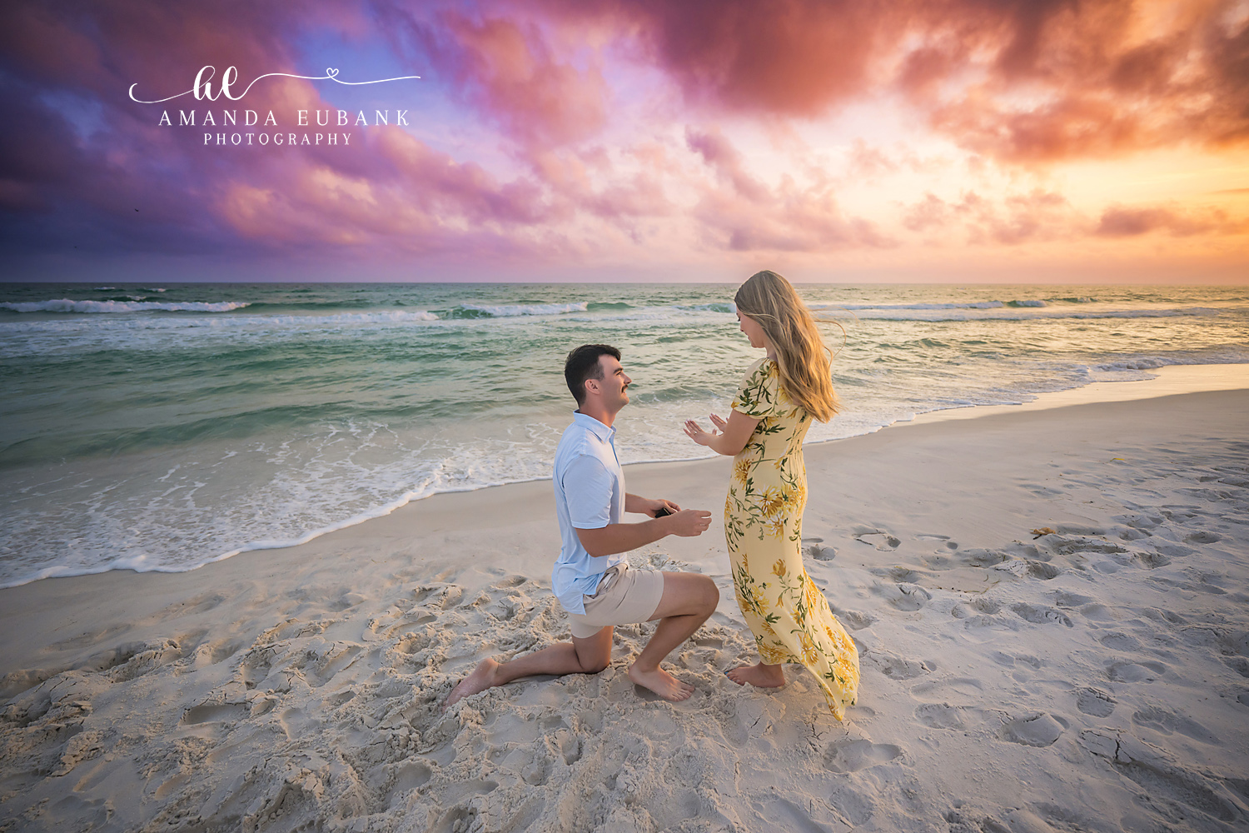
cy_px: 416
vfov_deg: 81.2
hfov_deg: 104.3
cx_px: 624
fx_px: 486
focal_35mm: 14
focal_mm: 14
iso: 400
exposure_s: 1/2000
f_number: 2.8
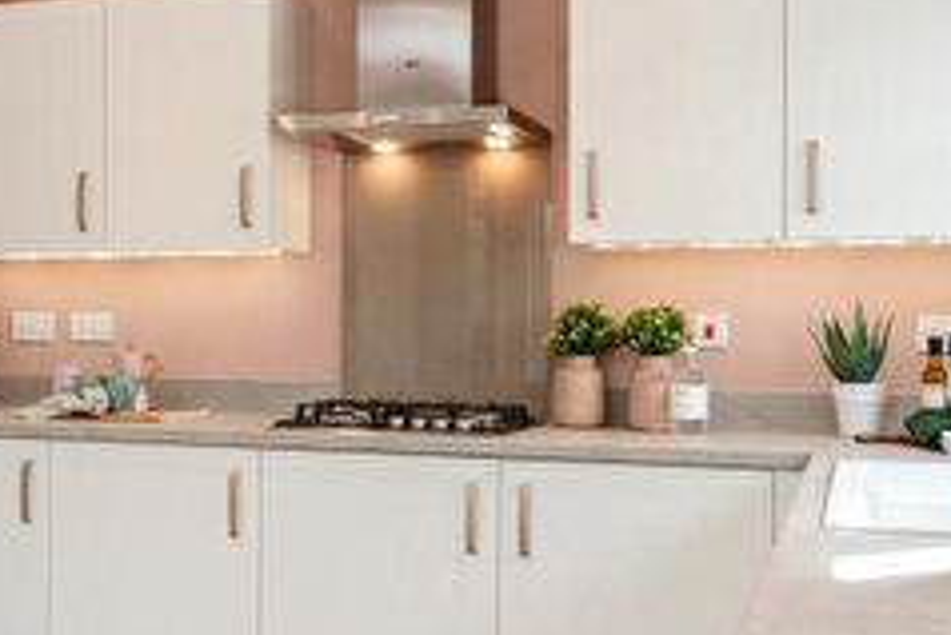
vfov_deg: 25.5
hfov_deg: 36.9
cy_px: 333
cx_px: 284
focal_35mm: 53
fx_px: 1401
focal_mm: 18
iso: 250
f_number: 7.1
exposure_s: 1/20
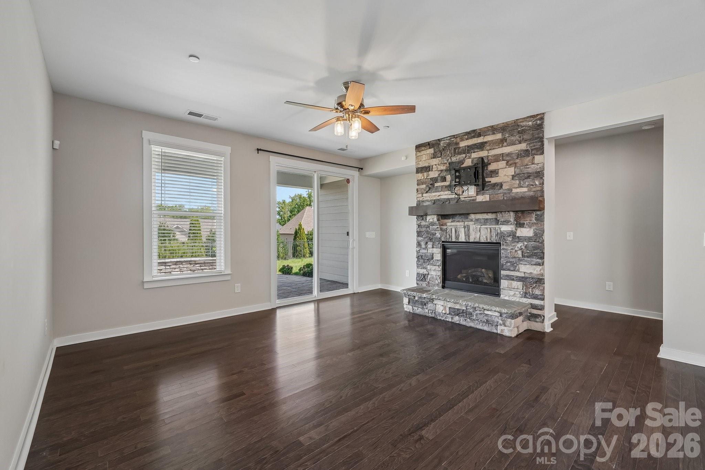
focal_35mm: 15
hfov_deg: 100.4
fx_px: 294
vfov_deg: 77.3
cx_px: 352
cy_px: 235
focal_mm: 10
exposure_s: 1/15
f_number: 8
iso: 400
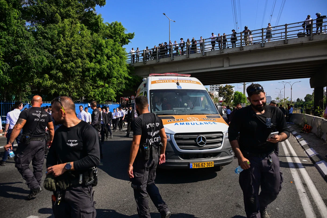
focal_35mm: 24
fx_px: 218
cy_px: 109
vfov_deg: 53.1
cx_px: 164
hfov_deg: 73.8
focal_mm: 24
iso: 2000
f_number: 4
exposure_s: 1/16000
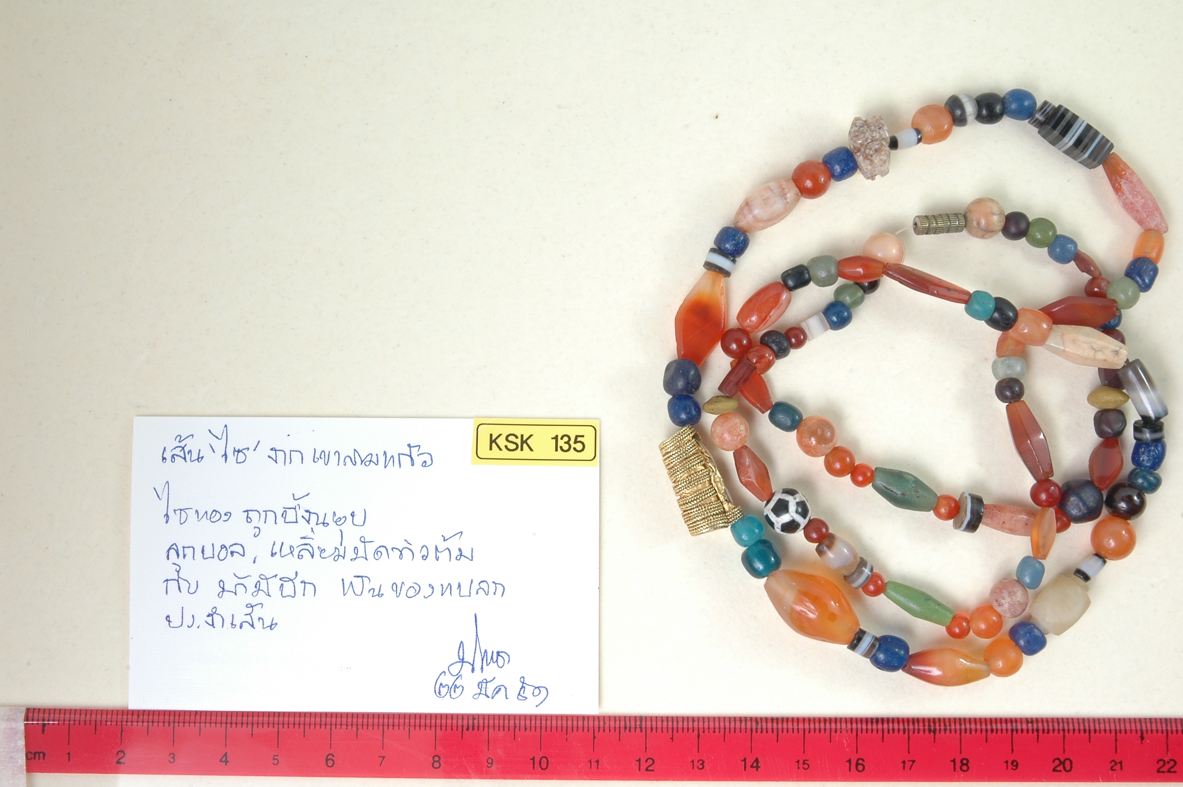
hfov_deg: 37.9
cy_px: 394
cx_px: 592
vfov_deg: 25.7
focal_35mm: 52
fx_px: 1724
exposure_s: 1/20
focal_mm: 35
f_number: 25
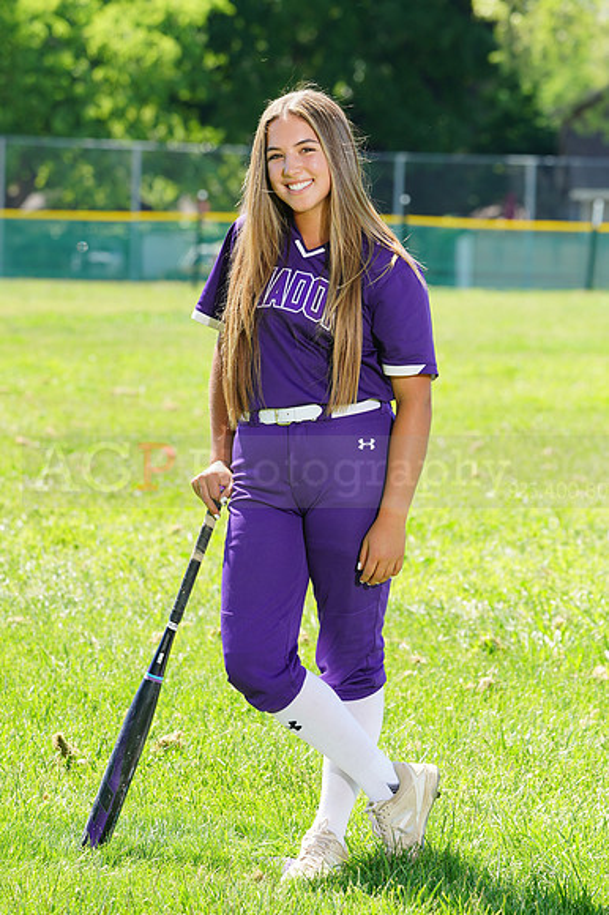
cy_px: 458
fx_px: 5030
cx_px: 304
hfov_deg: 6.9
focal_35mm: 198
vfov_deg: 10.4
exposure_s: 1/160
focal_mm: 198
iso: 200
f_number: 9
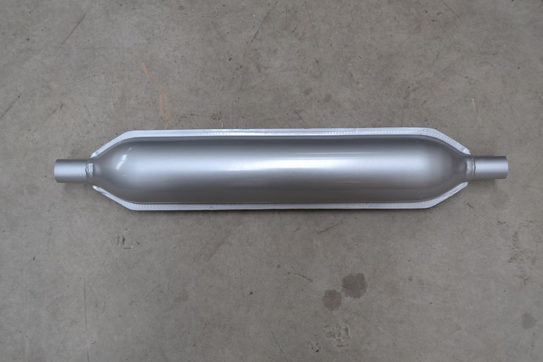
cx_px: 272
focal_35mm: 44
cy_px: 181
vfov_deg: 30.8
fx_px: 656
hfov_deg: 45.0
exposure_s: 1/50
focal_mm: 29
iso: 400
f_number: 4.5
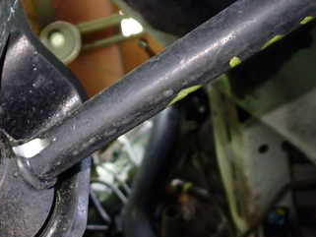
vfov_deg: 25.3
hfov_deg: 32.7
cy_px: 213
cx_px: 35
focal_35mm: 56
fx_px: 511
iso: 800
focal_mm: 5.4
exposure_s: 1/30
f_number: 2.3
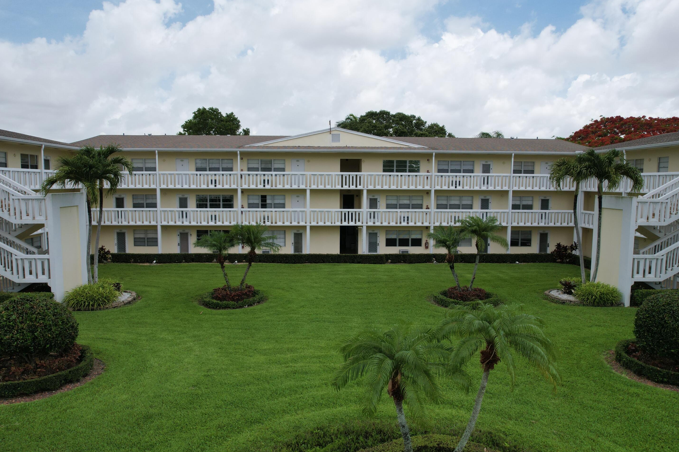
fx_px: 434
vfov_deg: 55.1
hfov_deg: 76.1
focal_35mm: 23
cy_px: 228
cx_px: 337
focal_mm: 8.38
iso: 100
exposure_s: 1/2000
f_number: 2.8
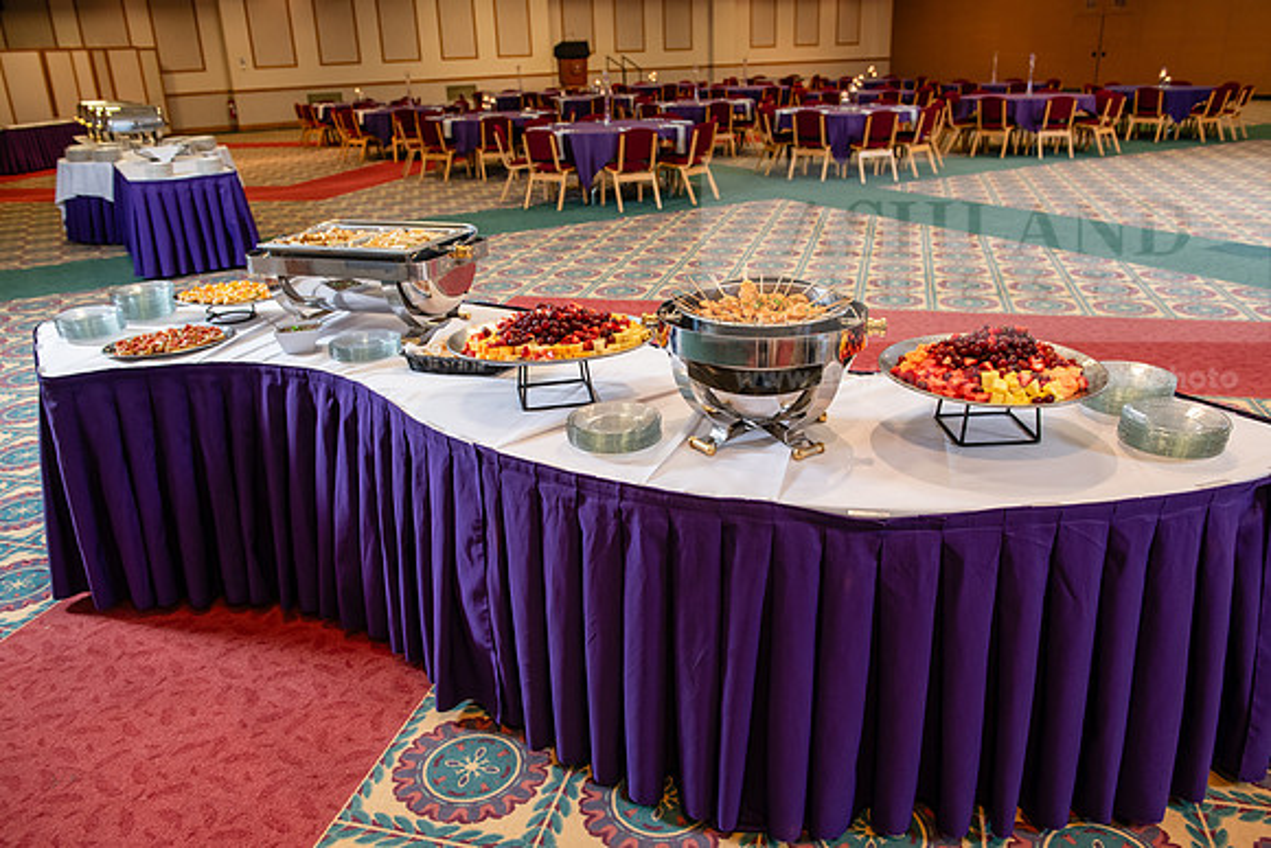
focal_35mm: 28
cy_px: 424
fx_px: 989
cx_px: 636
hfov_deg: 65.5
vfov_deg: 46.4
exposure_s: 1/80
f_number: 4.5
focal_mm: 28
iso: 640
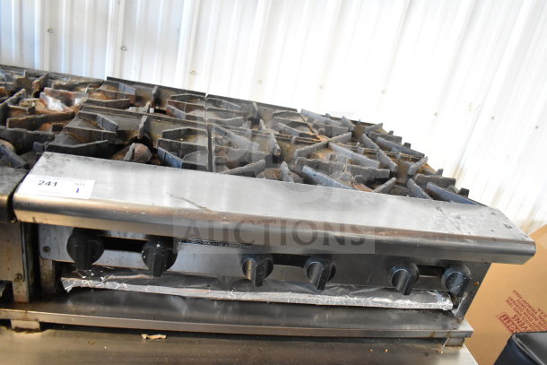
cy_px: 182
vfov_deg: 48.0
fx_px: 410
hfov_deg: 67.4
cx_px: 274
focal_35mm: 27
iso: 3200
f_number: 3.5
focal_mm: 18
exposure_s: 1/30
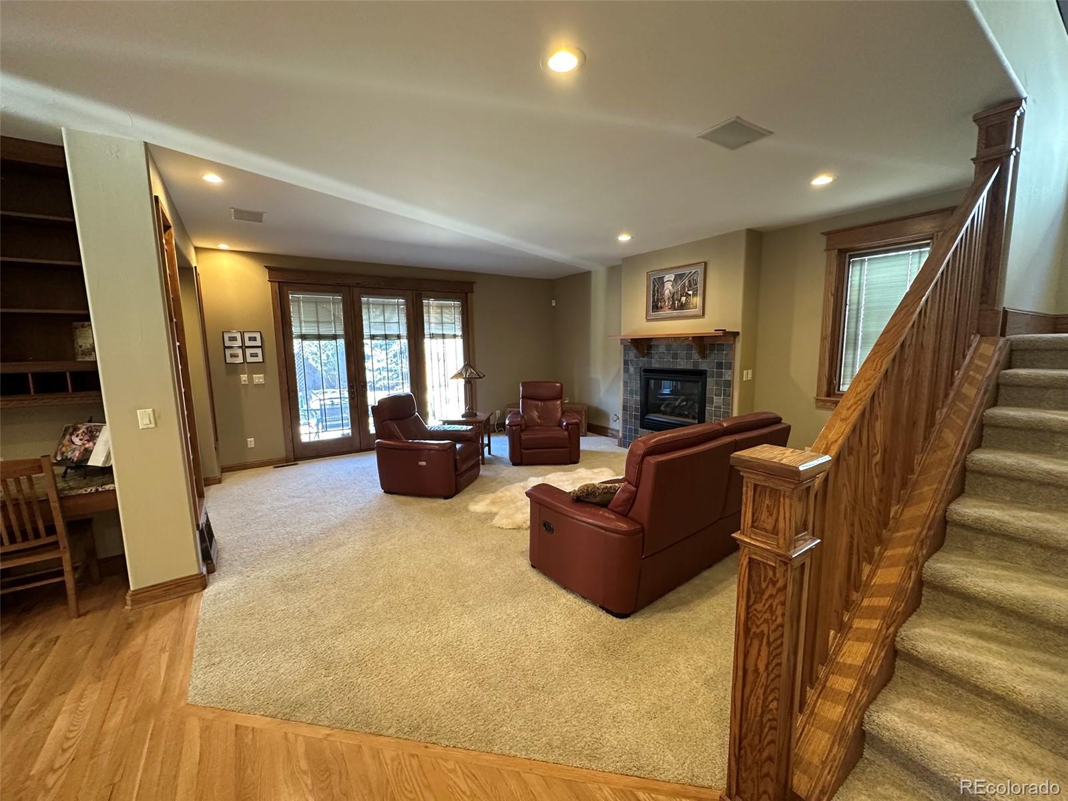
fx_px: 432
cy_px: 400
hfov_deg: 102.1
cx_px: 534
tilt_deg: -7.1
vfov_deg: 85.7
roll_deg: +1.0
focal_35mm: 14
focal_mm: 2.22
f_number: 2.2
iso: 320
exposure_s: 1/60
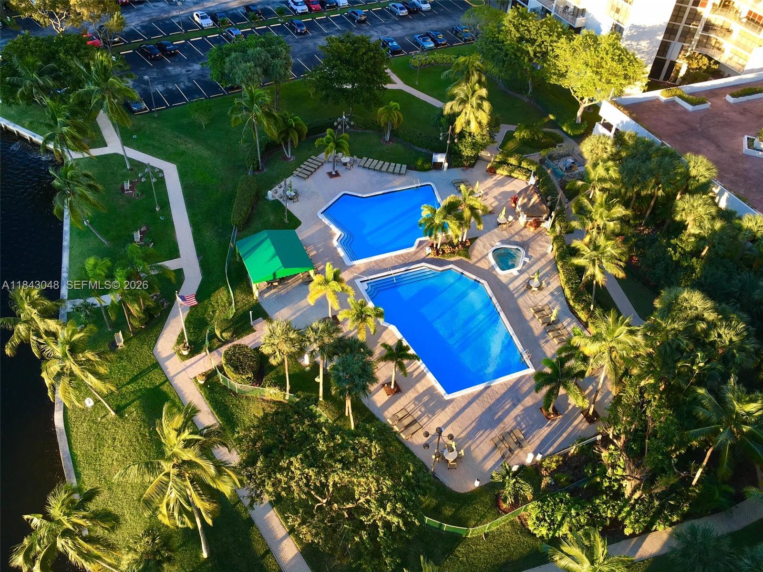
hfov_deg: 61.7
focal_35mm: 29
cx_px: 382
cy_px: 286
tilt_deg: -42.8
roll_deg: -4.4
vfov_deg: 48.2
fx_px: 639
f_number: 2.2
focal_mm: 4.15
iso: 25
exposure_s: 1/120
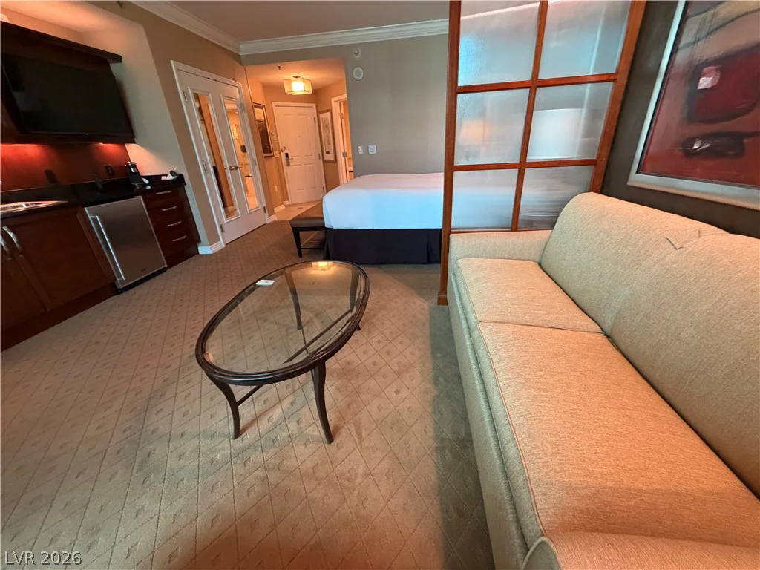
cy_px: 285
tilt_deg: -26.0
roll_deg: +4.4
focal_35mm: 14
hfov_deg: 102.1
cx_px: 380
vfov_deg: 85.7
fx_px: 307
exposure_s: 1/60
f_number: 2.2
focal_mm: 2.22
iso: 640
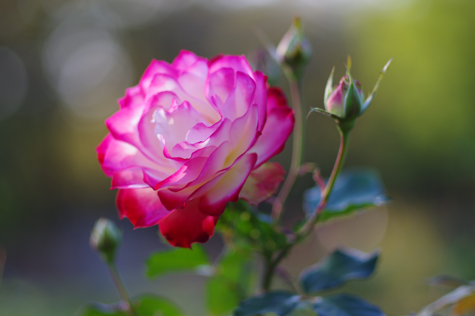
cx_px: 238
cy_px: 158
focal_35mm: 115
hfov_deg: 17.8
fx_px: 1516
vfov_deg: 11.9
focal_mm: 77
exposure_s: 1/1000
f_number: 1.8
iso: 200
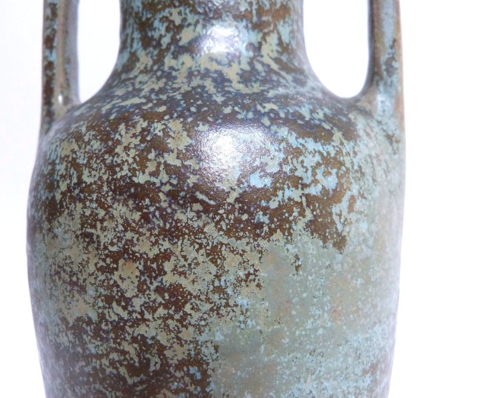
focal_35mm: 32
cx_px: 234
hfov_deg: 55.6
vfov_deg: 45.8
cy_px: 203
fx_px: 472
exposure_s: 1/60
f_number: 2.9
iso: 400
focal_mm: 5.2
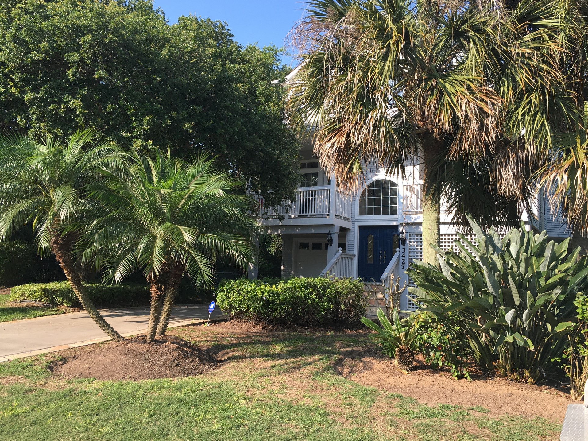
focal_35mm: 31
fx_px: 527
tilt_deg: +7.5
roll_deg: -2.1
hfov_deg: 58.3
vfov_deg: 45.4
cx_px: 288
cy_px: 210
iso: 25
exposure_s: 1/466
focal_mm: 4.15
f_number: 2.2
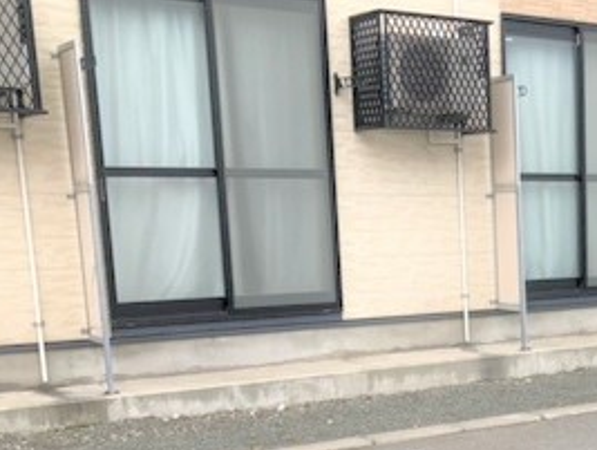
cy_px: 463
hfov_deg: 27.0
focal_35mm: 67
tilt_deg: -13.2
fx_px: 1157
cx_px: 624
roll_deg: +1.1
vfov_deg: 21.1
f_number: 1.8
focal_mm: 3.99
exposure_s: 1/1429
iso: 20
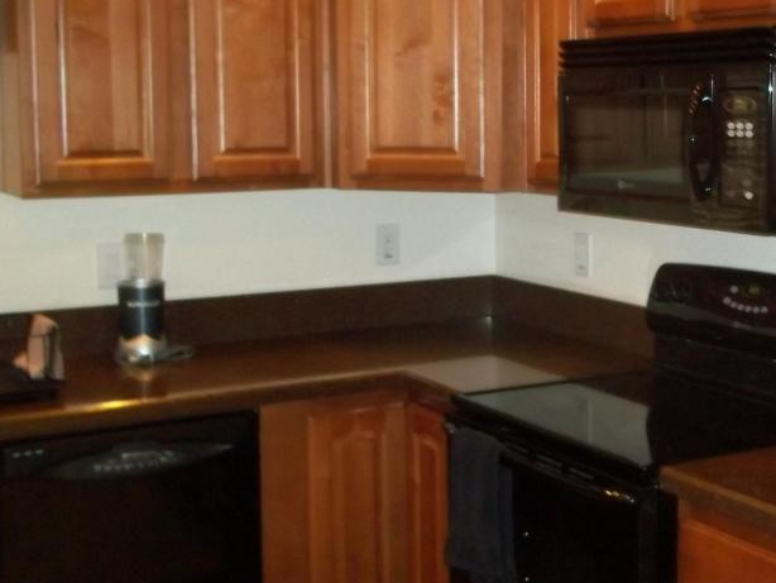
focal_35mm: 60
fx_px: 1346
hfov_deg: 31.8
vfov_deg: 24.4
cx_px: 536
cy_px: 218
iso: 320
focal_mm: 6.5
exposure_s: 1/30
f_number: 3.1
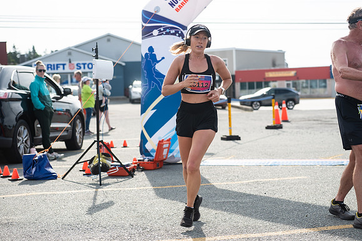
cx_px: 181
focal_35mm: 70
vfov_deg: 19.5
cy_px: 120
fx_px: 704
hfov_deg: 28.8
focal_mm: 70
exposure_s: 1/2000
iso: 250
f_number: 4.5
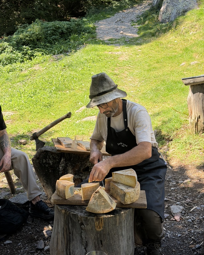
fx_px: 385
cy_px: 136
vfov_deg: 36.6
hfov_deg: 29.7
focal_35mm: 51
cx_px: 100
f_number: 1.78
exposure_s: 1/636
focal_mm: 6.76
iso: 64
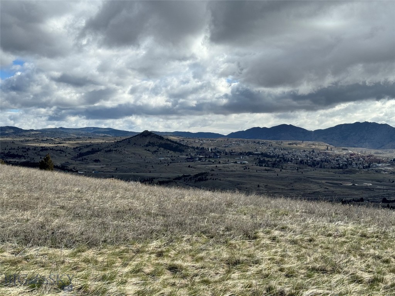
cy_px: 148
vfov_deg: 30.3
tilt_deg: -0.5
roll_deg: -1.1
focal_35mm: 48
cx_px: 198
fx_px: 548
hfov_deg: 39.7
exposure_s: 1/4608
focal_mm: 6.76
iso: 64
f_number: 1.78
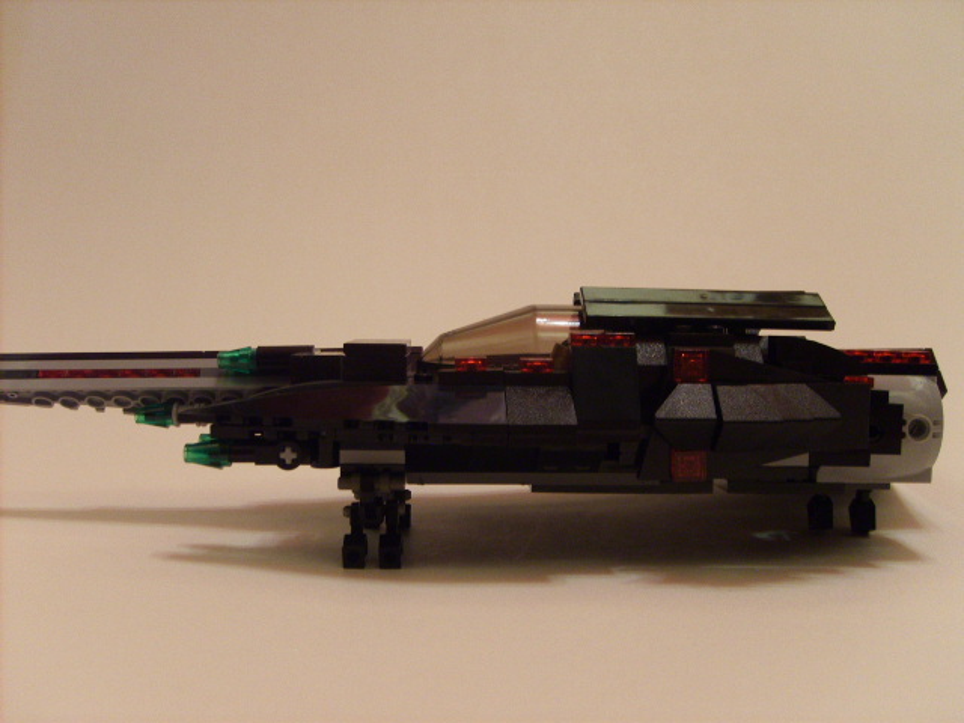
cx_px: 482
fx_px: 975
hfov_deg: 52.6
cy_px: 362
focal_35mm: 35
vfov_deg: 40.7
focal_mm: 5.8
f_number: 2.8
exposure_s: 1/2
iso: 140
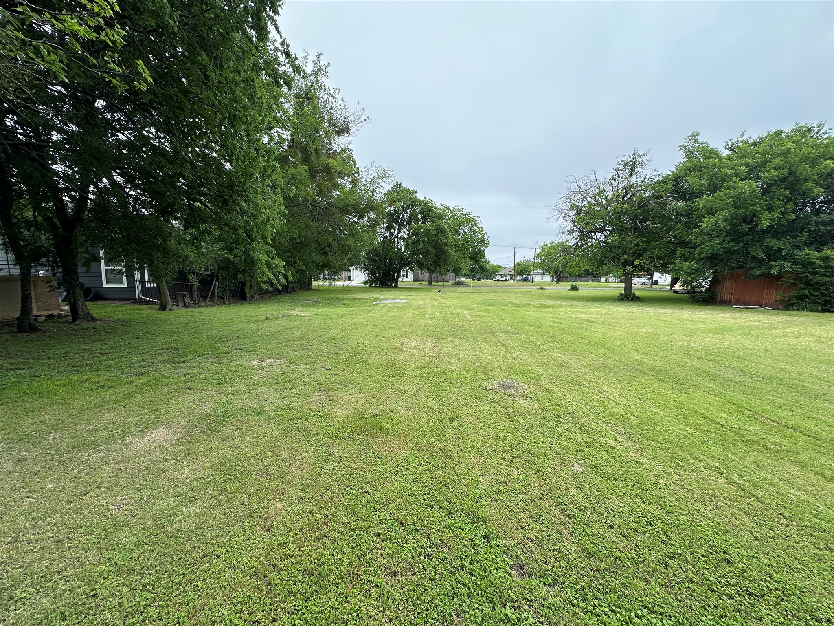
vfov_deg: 85.7
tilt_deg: -6.1
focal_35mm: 14
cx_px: 417
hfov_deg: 102.1
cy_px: 313
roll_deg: -1.4
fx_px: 337
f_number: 2.2
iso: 40
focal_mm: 2.22
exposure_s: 1/465
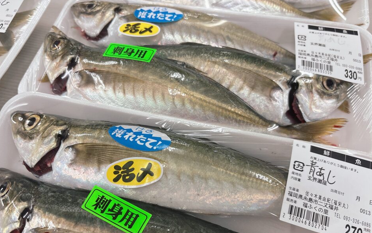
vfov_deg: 44.3
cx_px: 187
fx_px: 284
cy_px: 141
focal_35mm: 28
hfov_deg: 66.5
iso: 100
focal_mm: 5.96
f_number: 1.6
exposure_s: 1/120
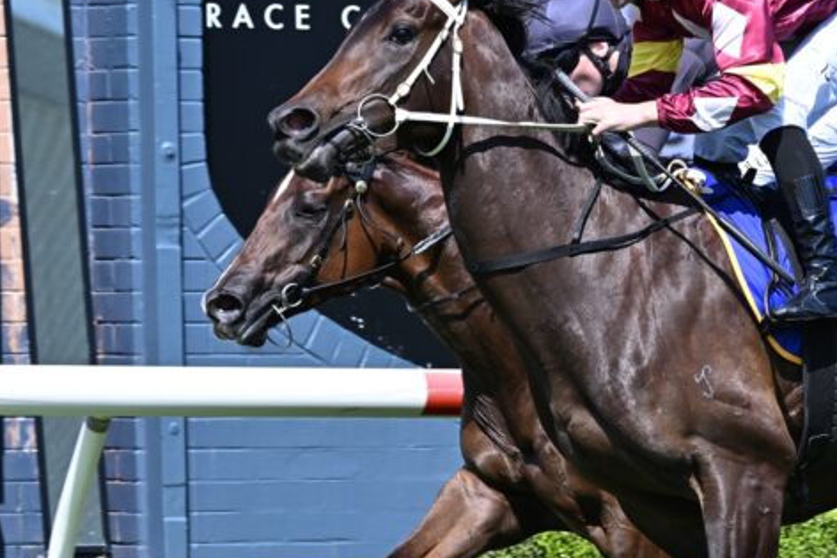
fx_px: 9326
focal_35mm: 401
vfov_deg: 3.4
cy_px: 298
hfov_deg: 5.1
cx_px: 752
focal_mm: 185
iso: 800
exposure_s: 1/2000
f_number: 6.3
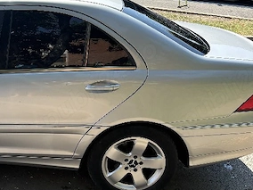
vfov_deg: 26.6
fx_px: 402
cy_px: 90
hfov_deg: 32.0
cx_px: -4
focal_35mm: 55
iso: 64
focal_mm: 5.96
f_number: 1.6
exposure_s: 1/2000
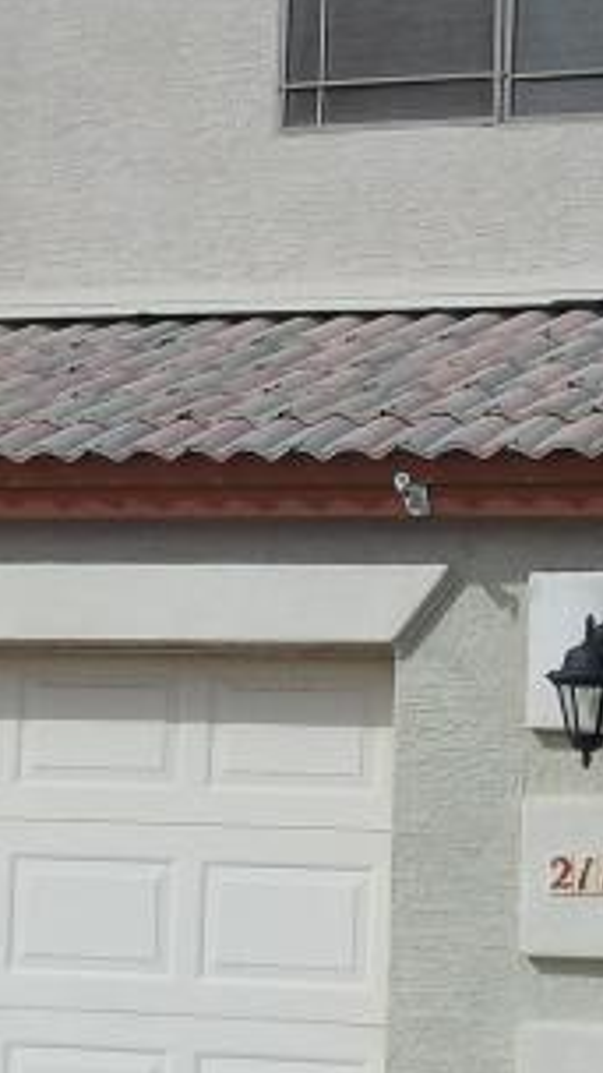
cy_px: 579
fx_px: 3752
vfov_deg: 16.3
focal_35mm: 132
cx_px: 279
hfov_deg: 9.2
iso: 80
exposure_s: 1/250
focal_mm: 6.5
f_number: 8
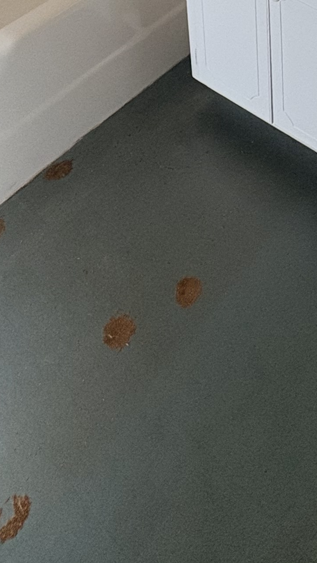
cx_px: 351
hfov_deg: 23.4
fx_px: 717
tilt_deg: -15.5
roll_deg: -0.7
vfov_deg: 28.7
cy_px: -268
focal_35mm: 48
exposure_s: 1/99
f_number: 2.2
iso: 160
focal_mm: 2.22
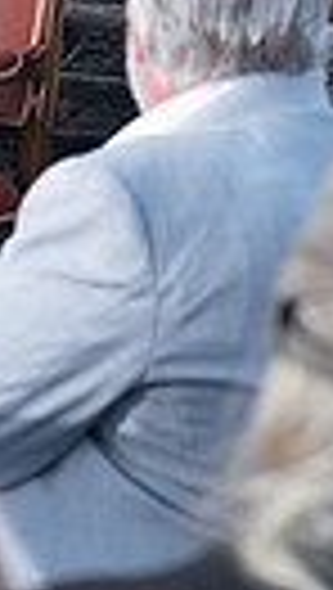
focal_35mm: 444
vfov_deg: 4.8
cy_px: -88
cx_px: 432
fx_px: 6947
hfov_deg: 2.7
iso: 320
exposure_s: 1/125
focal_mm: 96
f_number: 5.6
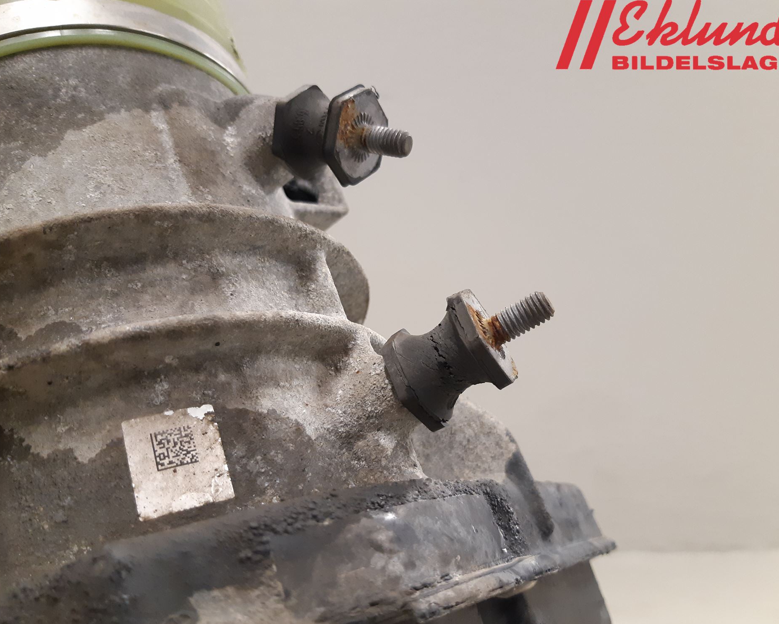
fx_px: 646
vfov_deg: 51.5
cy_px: 321
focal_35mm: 28
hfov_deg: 62.2
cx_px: 384
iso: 250
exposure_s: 1/33
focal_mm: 3.93
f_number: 1.7
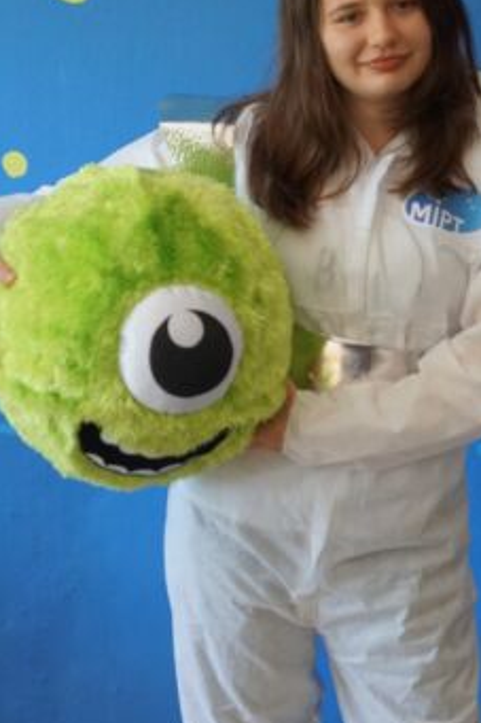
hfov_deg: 18.4
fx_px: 1484
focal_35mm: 74
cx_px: 286
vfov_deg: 27.2
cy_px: 492
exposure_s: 1/160
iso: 800
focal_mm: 28
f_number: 4
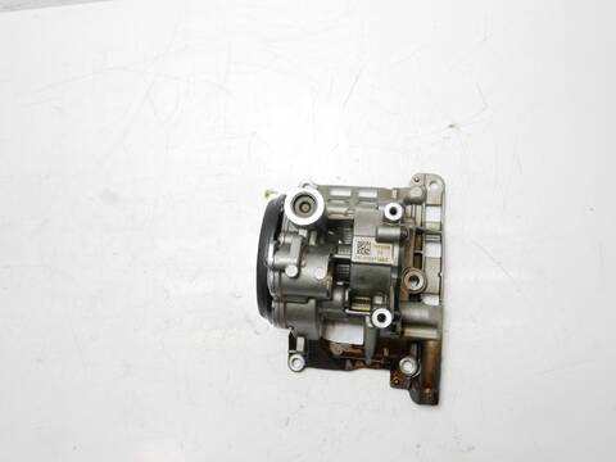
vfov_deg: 49.7
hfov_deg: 63.4
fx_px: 498
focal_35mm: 28
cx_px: 308
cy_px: 231
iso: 200
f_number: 3.6
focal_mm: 14
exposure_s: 1/125
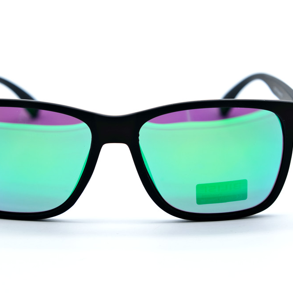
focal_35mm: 82
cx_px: 113
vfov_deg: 21.1
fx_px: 785
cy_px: 147
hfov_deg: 21.1
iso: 160
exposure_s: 1/140
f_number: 5.6
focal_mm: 42.5
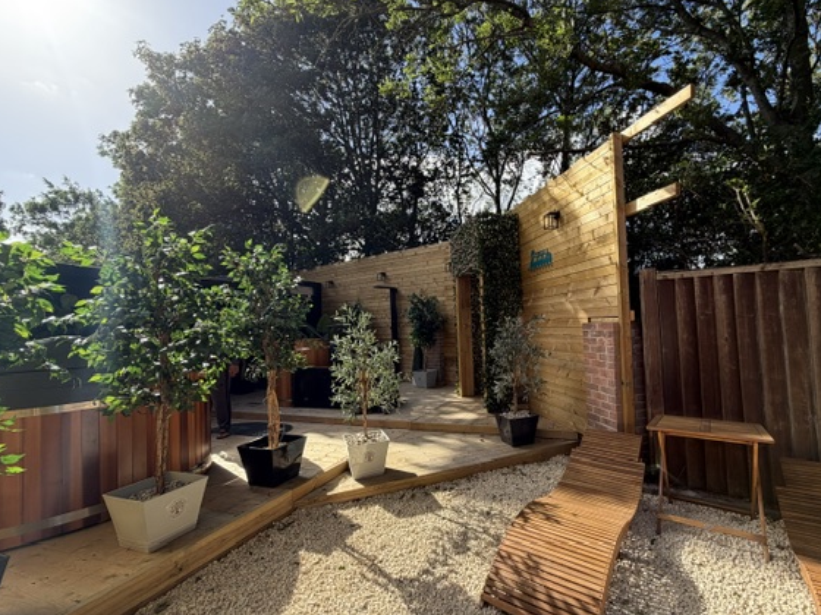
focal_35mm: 16
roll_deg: +2.7
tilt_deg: +1.8
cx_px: 465
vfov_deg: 78.1
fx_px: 379
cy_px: 312
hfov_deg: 94.0
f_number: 2.2
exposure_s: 1/502
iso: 50
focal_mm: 2.22
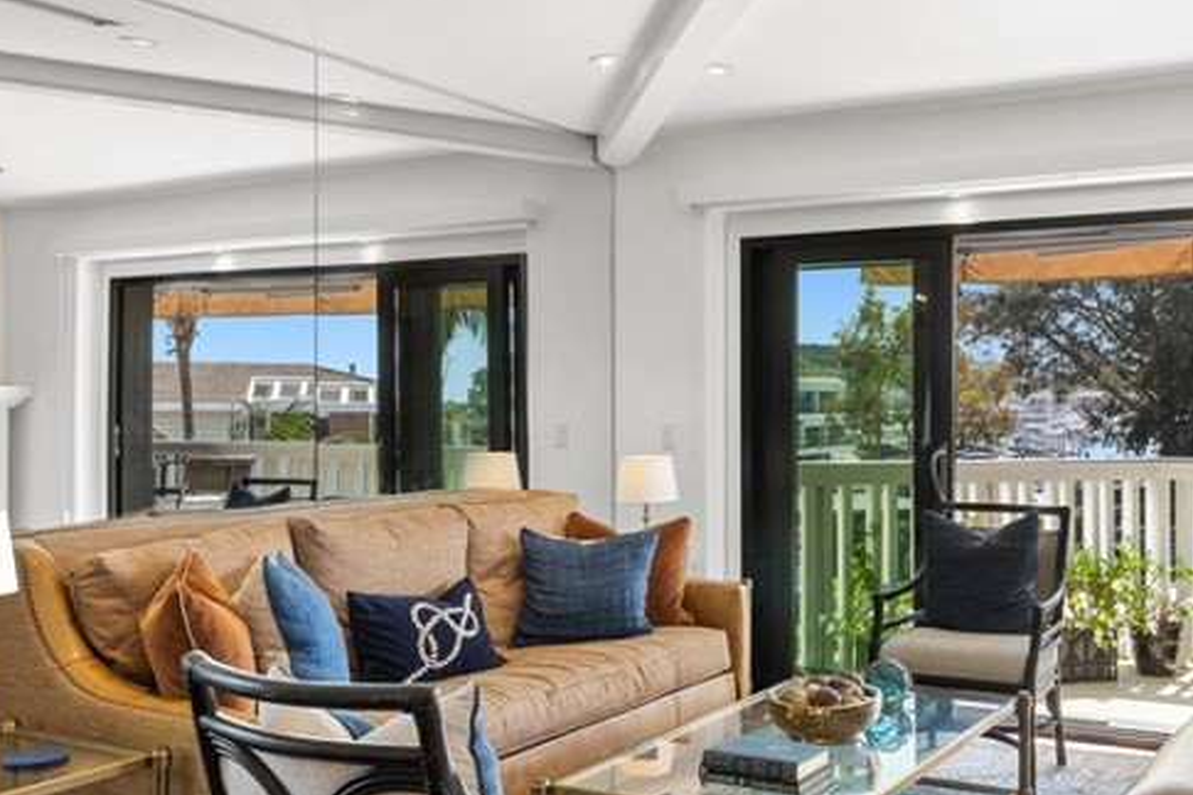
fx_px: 1259
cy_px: 383
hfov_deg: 49.8
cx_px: 802
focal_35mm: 38
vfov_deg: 35.0
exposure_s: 1/15
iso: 160
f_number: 9
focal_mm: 18
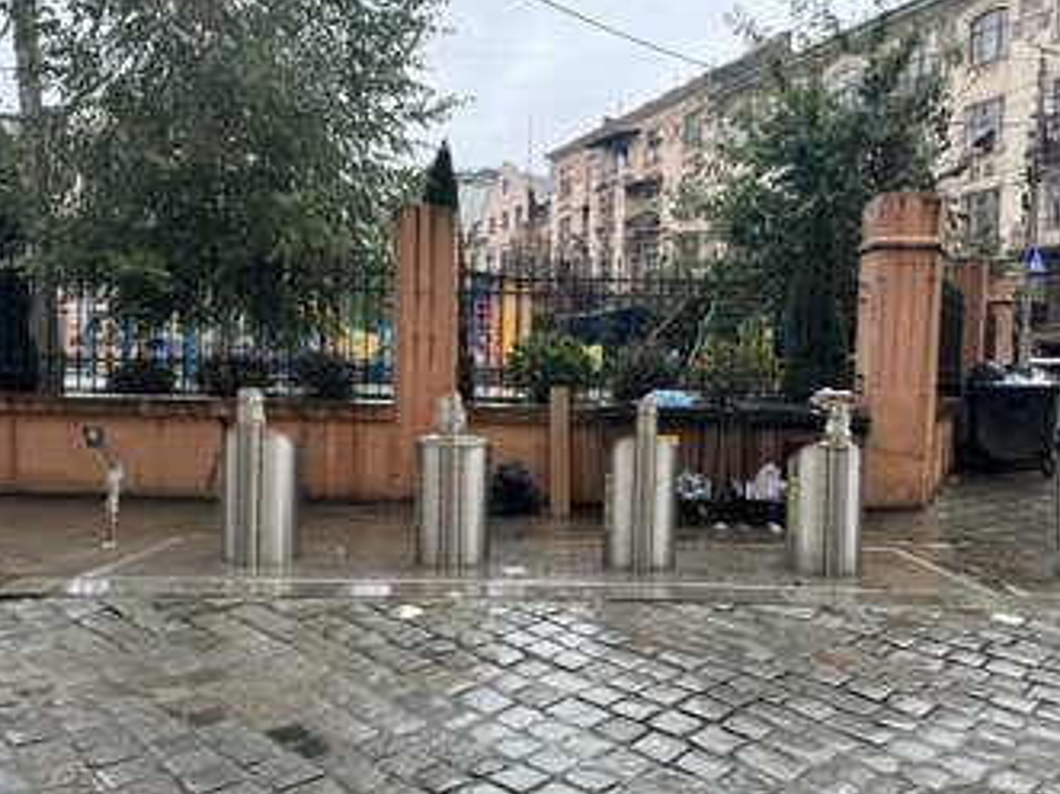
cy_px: 416
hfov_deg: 61.6
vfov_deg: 48.2
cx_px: 580
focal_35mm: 29
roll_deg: -3.5
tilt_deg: -3.0
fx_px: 888
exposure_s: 1/397
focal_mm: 6.76
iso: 80
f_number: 1.78
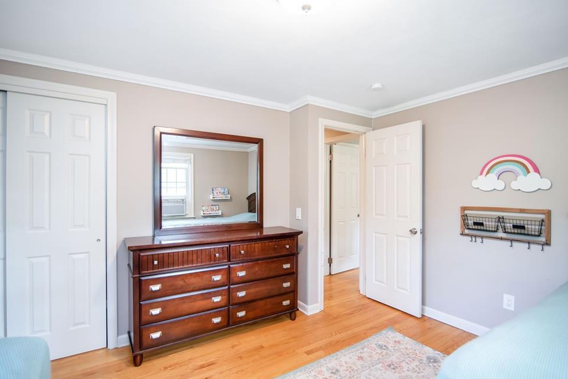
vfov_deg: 70.5
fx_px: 268
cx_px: 288
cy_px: 193
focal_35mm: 17
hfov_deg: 93.3
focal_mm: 16
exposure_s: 1/60
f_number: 2.8
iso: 800
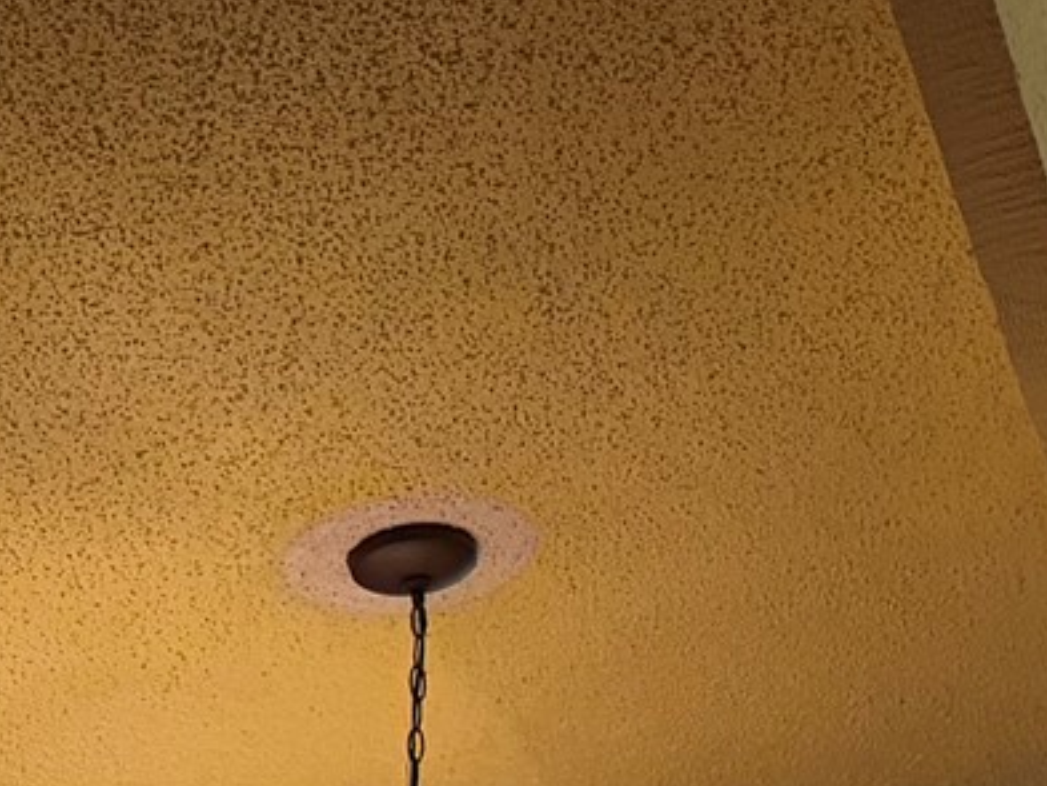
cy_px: 1945
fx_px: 3782
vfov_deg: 10.2
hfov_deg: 15.2
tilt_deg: +3.8
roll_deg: -0.9
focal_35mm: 125
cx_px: 1284
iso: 320
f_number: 1.78
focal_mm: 6.76
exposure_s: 1/120
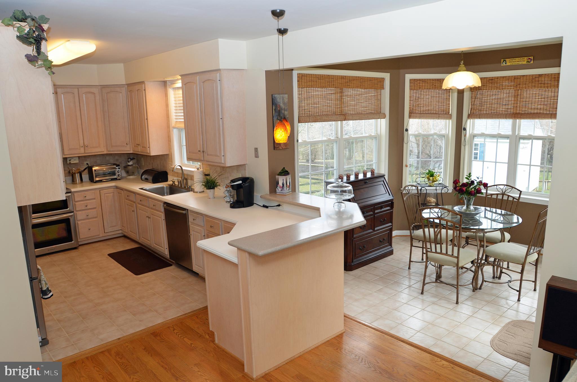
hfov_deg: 53.2
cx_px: 288
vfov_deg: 36.7
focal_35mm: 36
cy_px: 191
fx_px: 576
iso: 280
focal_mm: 24
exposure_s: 1/60
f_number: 4
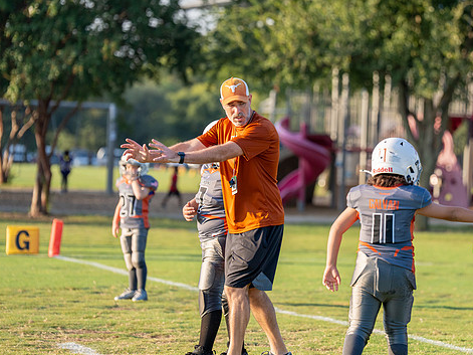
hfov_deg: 10.0
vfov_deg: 7.5
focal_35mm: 197
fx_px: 2691
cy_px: 161
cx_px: 307
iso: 320
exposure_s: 1/2500
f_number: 2.8
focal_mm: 150
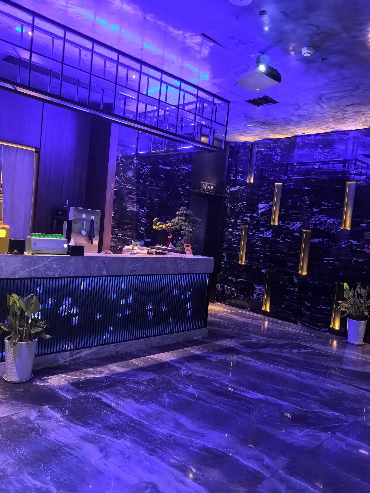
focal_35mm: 27
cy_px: 246
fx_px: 385
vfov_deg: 65.3
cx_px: 185
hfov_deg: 51.4
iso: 800
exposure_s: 1/30
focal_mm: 6.98
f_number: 1.4
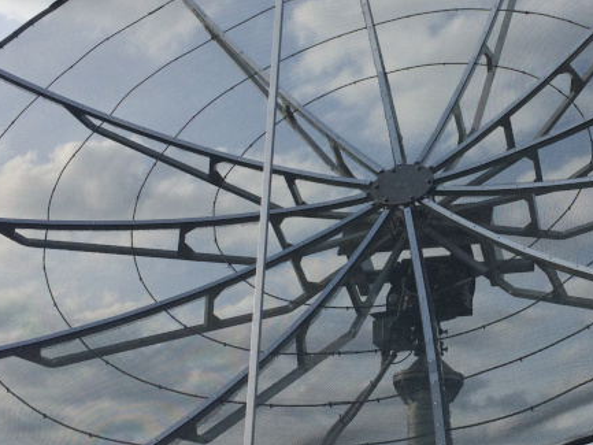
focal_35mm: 67
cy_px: 227
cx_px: 429
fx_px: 1148
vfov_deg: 21.9
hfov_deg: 28.6
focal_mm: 4.15
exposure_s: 1/3425
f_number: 2.2
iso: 32
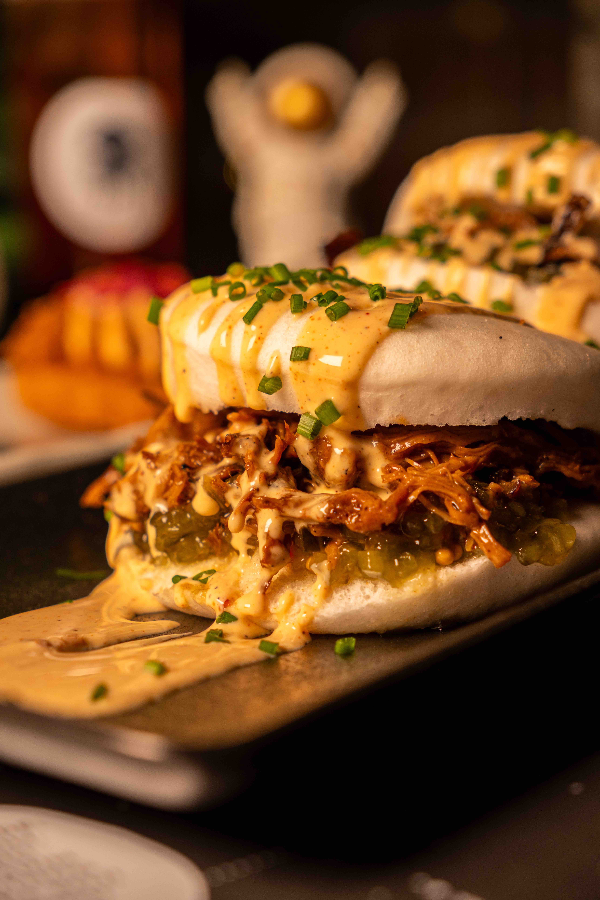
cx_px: 300
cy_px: 450
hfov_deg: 18.2
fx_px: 1875
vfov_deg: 27.0
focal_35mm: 75
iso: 400
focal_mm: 50
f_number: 4
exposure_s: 1/125
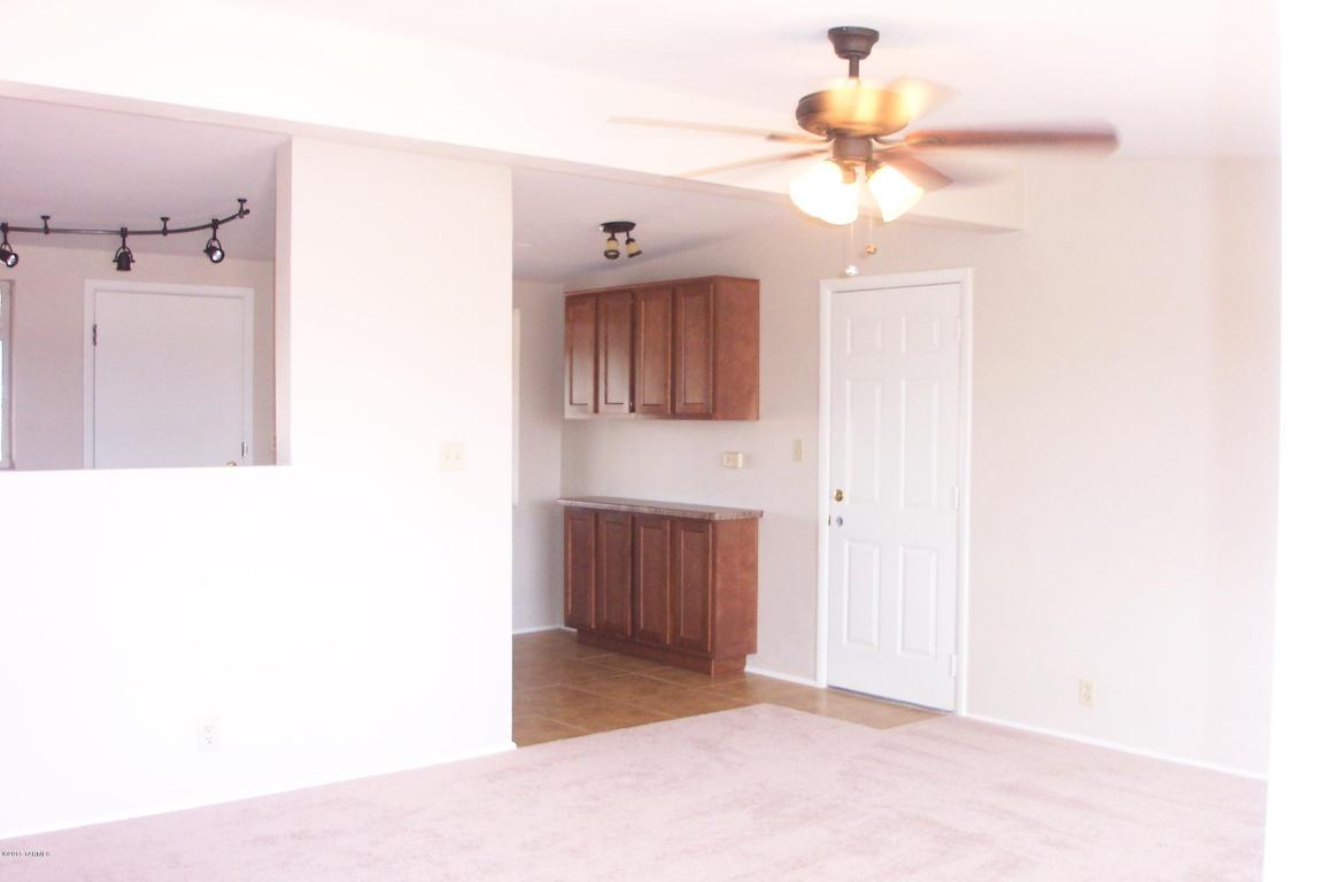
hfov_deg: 54.4
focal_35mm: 35
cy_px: 441
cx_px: 662
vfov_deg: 37.9
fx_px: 1286
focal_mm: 7.5
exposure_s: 1/30
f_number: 2.8
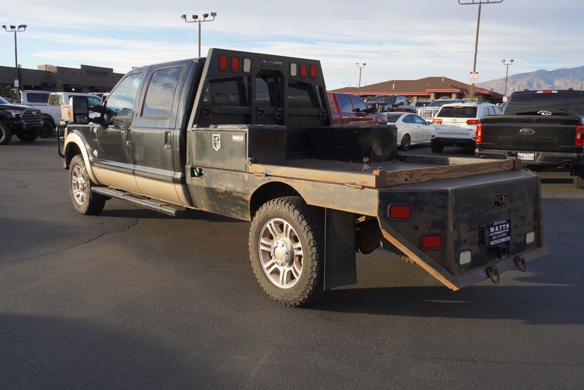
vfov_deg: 41.8
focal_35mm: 32
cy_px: 195
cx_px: 292
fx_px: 511
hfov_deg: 59.5
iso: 100
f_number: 4.5
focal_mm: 21
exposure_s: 1/320
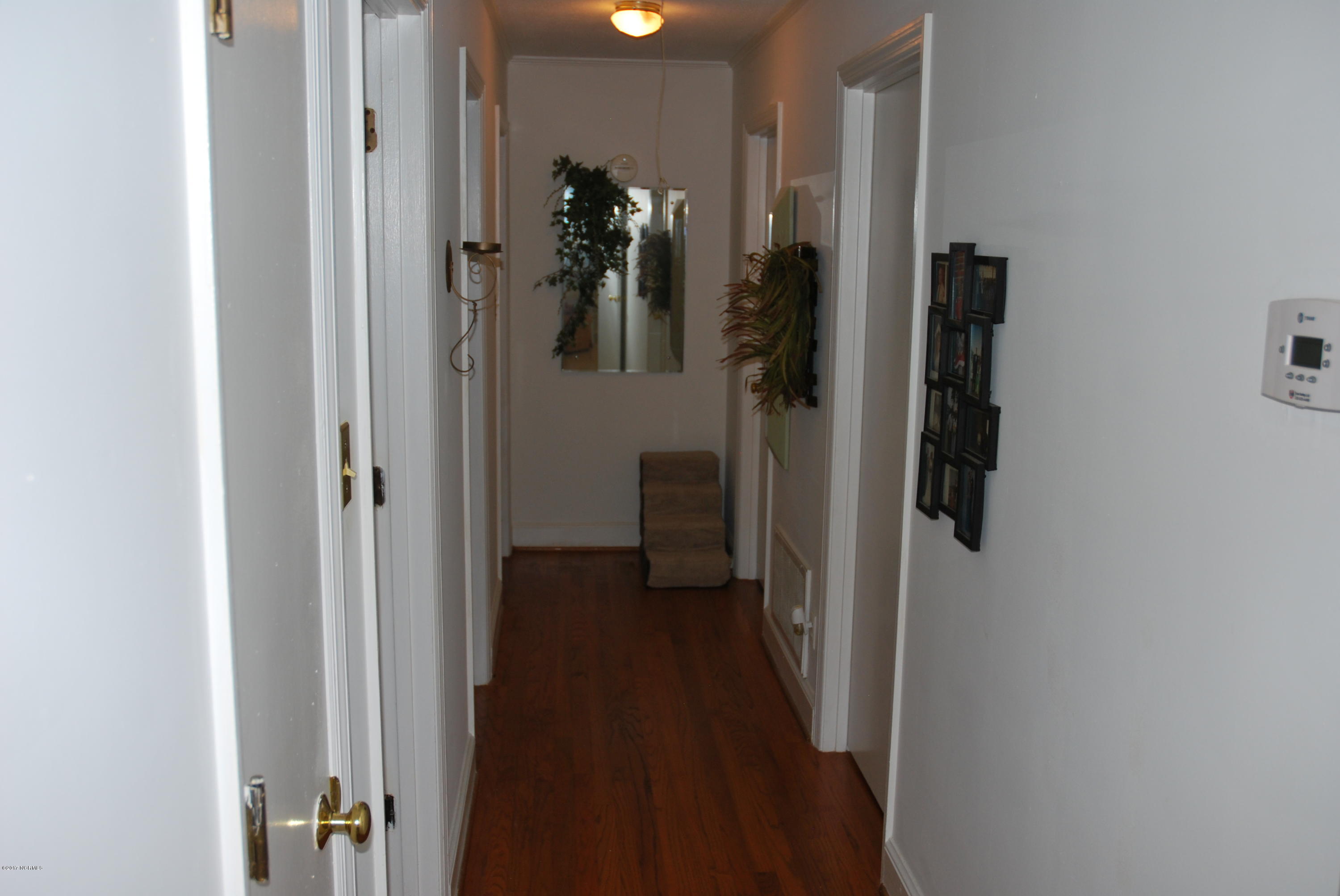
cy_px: 448
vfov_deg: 37.0
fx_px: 1342
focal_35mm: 36
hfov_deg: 53.1
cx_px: 670
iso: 200
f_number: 3.8
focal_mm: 24
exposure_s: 1/60
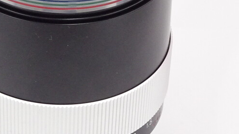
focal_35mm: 168
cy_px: 32
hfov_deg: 12.8
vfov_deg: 7.2
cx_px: 59
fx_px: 1065
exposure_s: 1/80
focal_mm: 10.95
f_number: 4.5
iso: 640
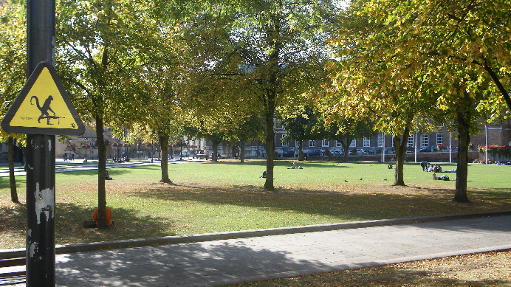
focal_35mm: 43
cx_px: 254
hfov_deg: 47.4
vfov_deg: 27.7
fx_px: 583
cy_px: 149
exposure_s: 1/250
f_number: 3
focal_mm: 6.9
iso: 64
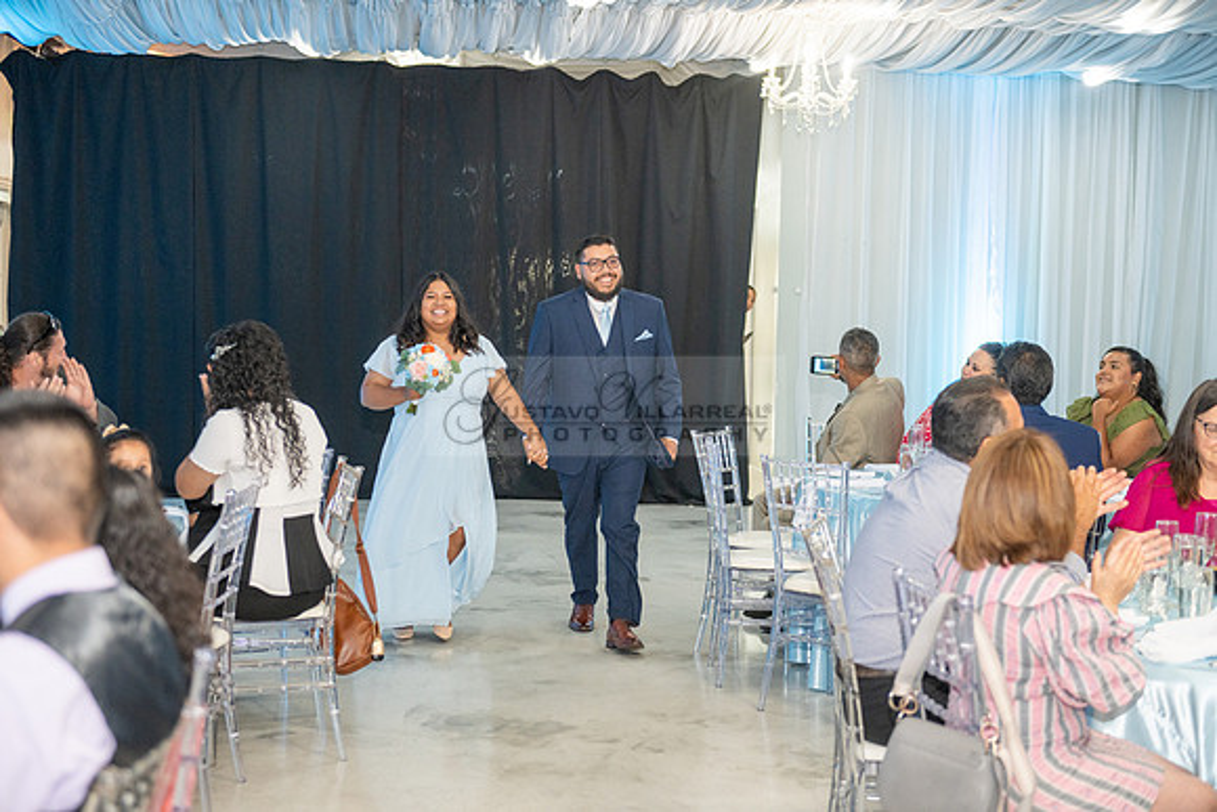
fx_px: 1758
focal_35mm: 52
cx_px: 608
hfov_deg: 38.2
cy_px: 406
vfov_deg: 26.0
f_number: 3.2
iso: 1000
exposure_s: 1/160
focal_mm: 52
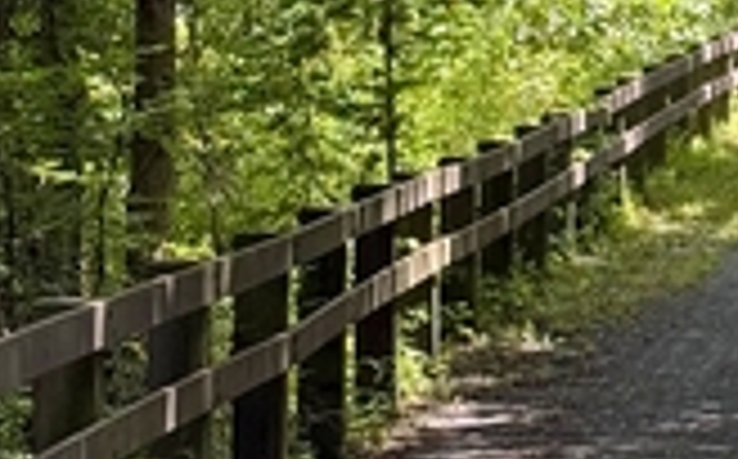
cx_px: 783
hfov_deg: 10.0
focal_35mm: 209
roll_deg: -0.7
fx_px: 4198
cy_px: -148
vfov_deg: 6.2
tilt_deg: +2.6
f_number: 1.78
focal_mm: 6.76
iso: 80
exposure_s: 1/432
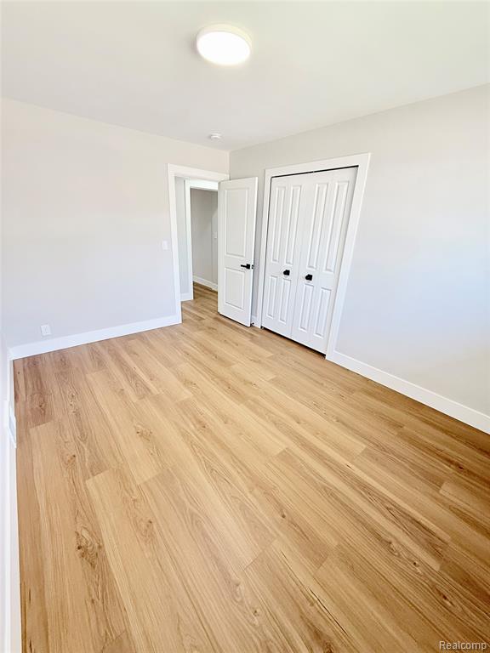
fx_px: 264
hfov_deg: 85.7
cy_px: 326
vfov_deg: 102.1
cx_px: 245
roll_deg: -2.5
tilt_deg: -21.2
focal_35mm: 14
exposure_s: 1/99
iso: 160
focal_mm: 2.22
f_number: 2.2
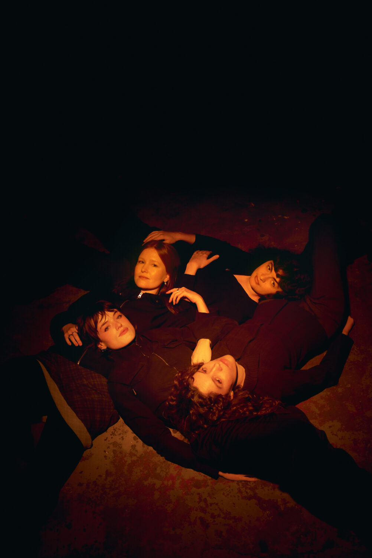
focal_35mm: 47
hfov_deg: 28.6
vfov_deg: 41.9
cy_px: 277
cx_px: 187
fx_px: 728
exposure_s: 1/100
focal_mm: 46
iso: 800
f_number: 4.5
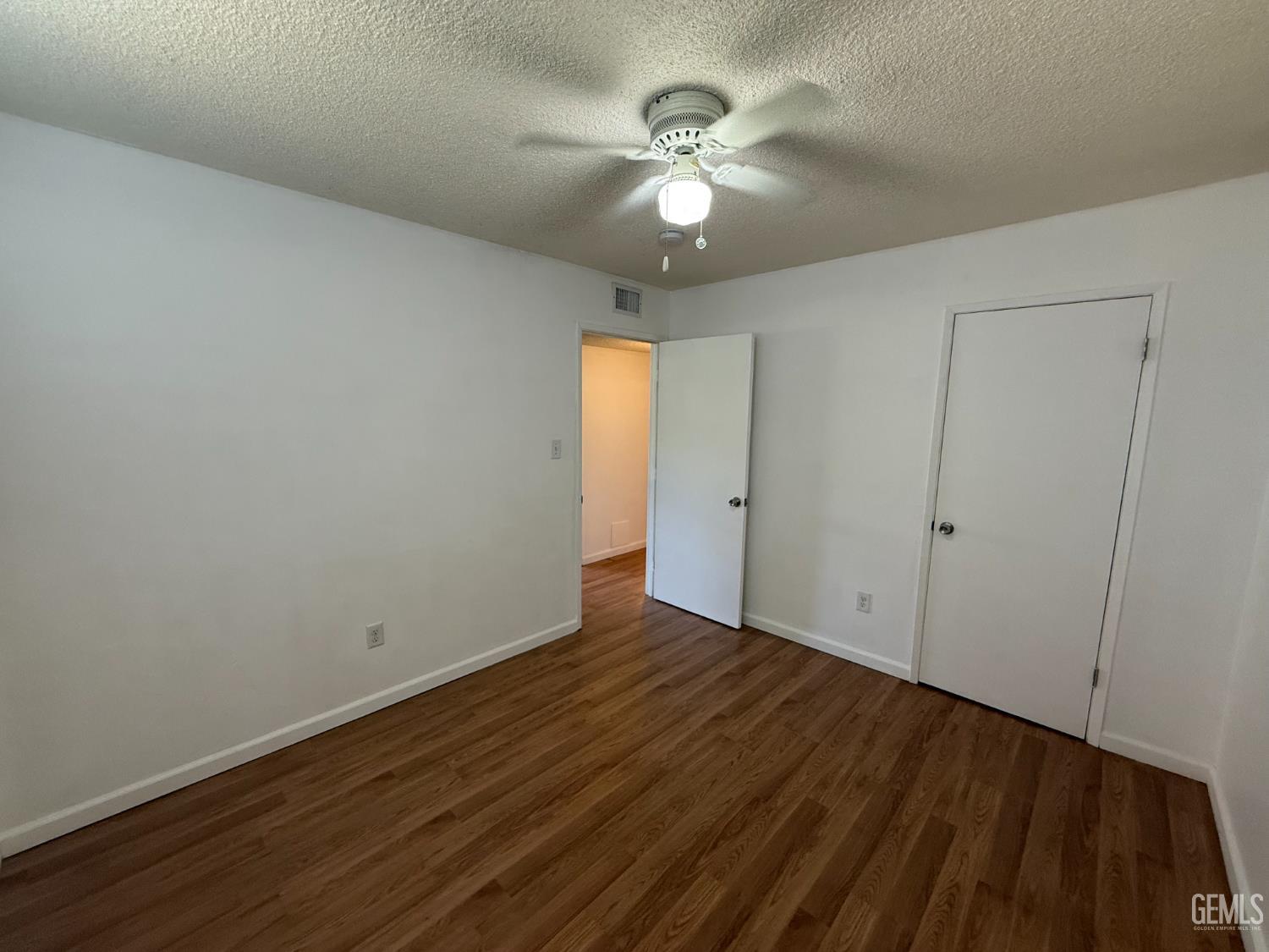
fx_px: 513
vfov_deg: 85.7
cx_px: 634
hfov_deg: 102.1
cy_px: 476
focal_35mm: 14
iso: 250
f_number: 2.2
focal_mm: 2.22
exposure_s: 1/60
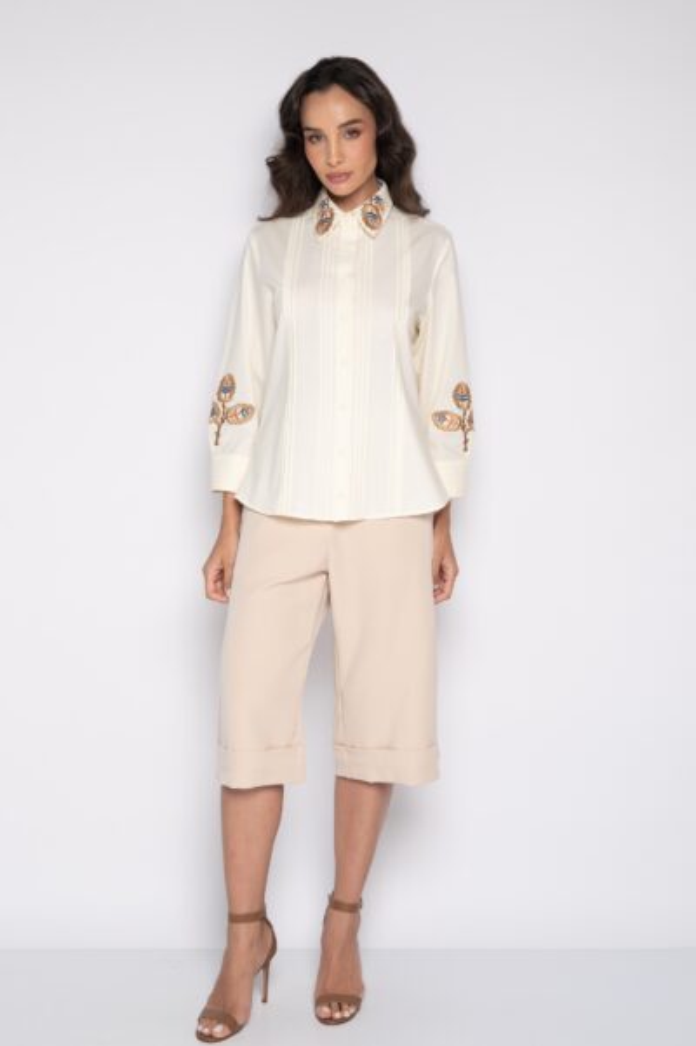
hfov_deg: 27.0
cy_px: 523
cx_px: 348
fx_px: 1452
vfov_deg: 39.6
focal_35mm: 50
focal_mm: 50
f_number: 8
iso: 400
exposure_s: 1/125
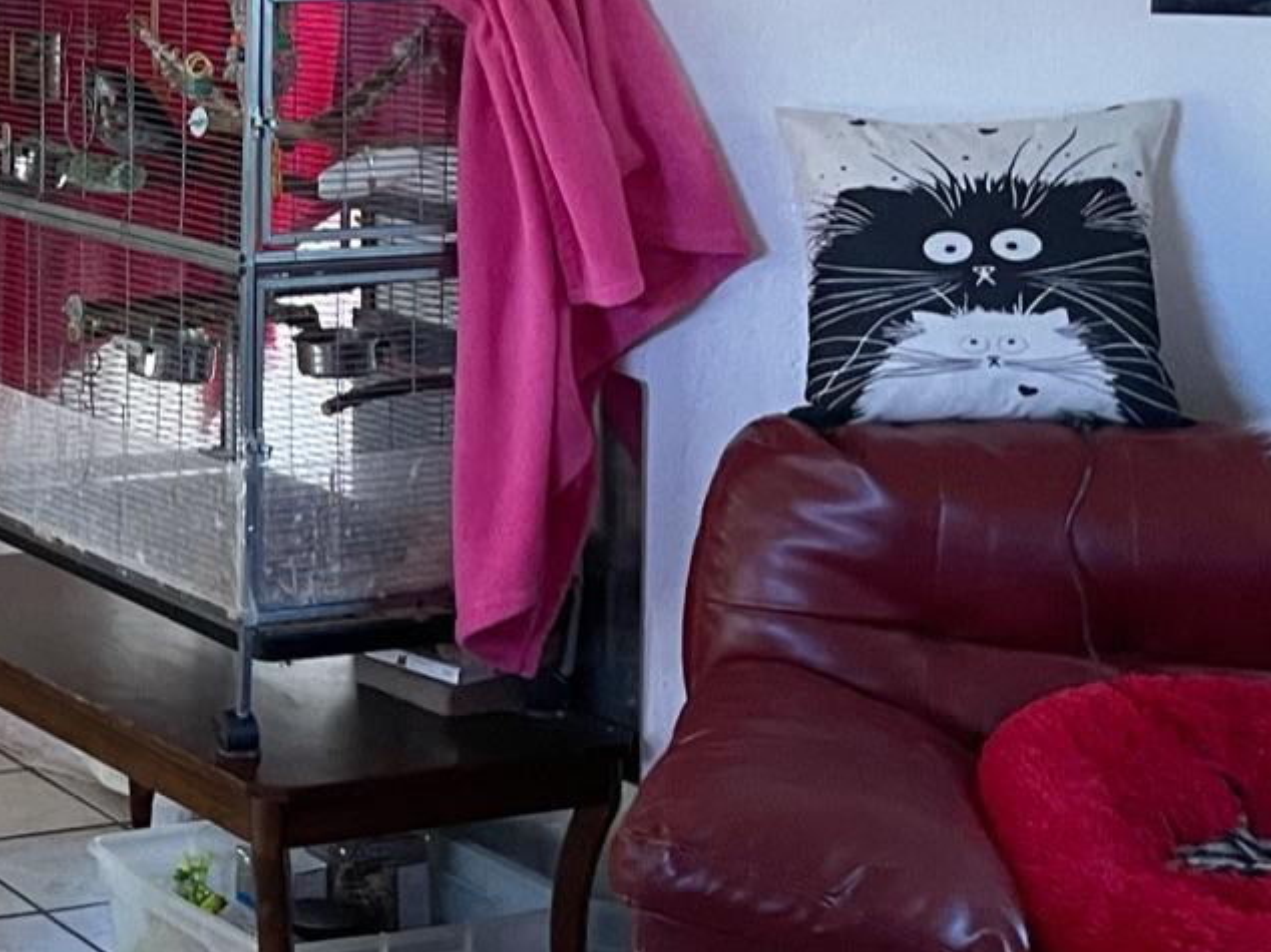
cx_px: -394
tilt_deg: -2.5
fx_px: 3083
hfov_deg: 21.1
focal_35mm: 84
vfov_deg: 17.2
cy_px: 26
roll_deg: +0.7
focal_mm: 4.2
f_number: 1.6
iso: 250
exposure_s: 1/60
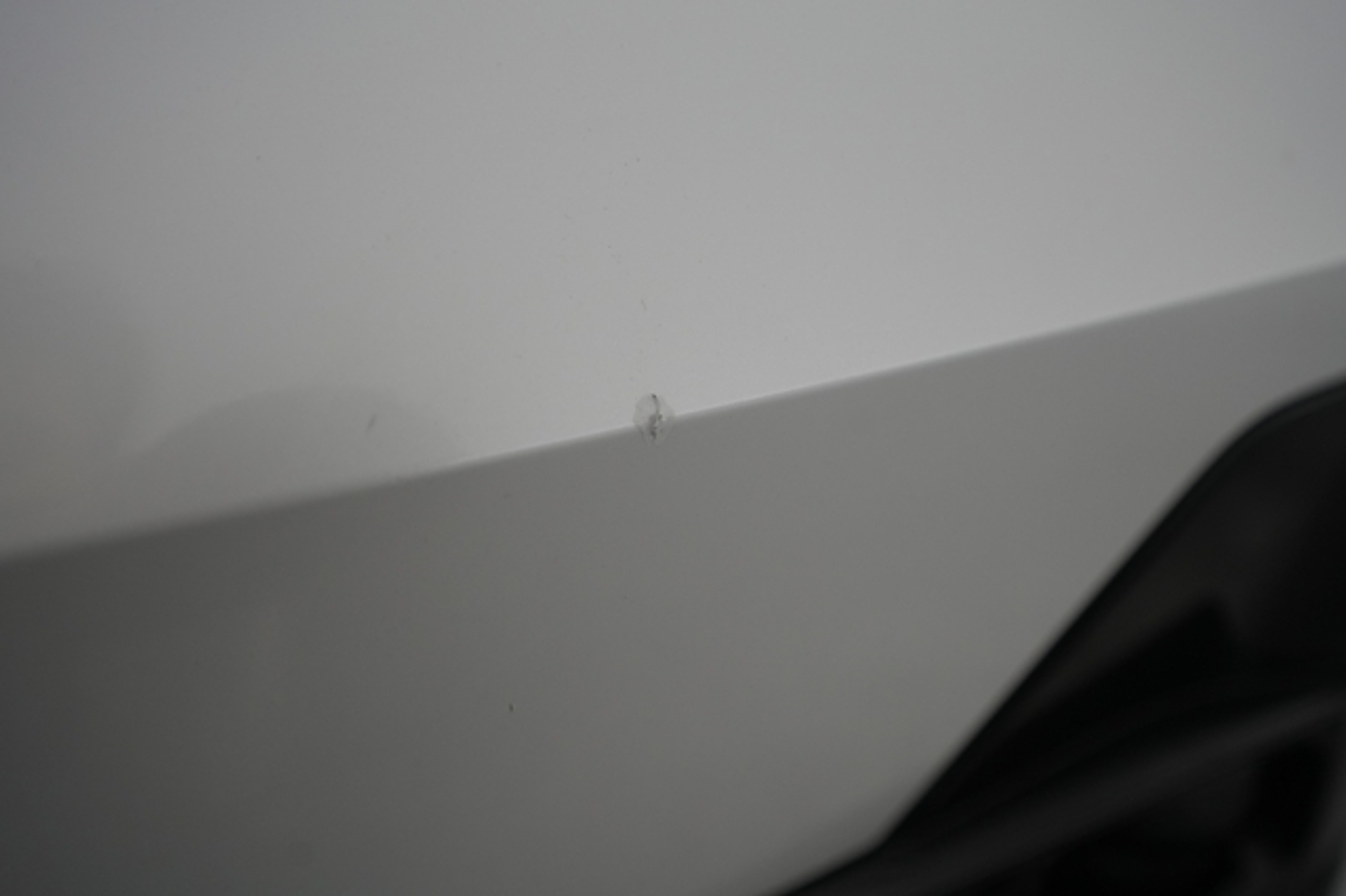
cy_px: 448
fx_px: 1046
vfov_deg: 46.4
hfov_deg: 65.5
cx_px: 673
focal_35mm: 28
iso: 800
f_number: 4
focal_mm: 28
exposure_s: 1/60
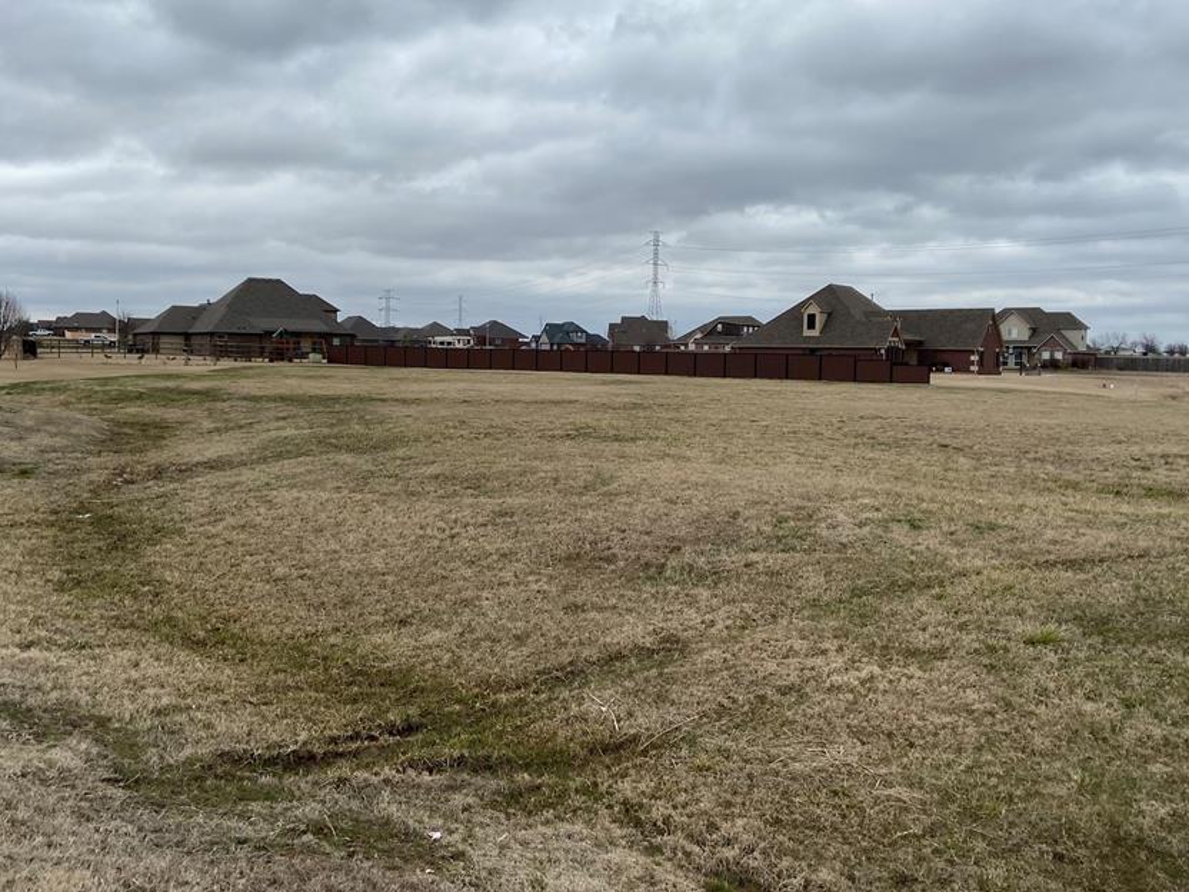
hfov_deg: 56.8
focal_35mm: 32
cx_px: 617
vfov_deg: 44.1
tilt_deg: -2.8
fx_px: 1099
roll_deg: -1.0
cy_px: 412
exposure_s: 1/1318
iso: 32
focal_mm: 4.25
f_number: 1.8
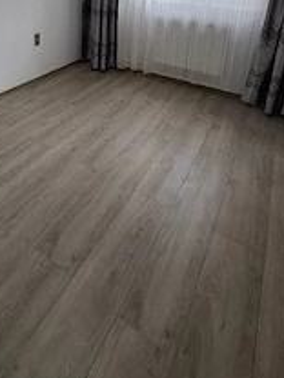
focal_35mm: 25
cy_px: 42
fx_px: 273
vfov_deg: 59.6
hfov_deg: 52.5
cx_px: 71
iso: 125
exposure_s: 1/50
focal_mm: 1.74
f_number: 2.2
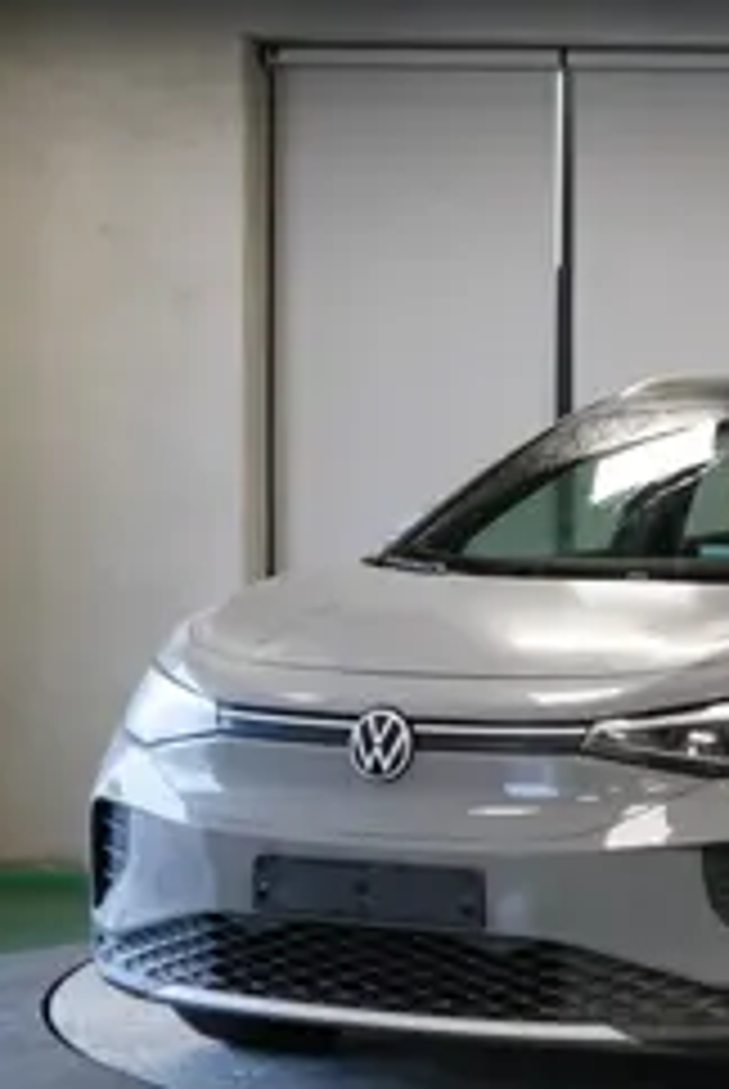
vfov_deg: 21.0
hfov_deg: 13.7
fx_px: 2938
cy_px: 603
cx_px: 900
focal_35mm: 97
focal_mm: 49
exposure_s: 1/160
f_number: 4.5
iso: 2500
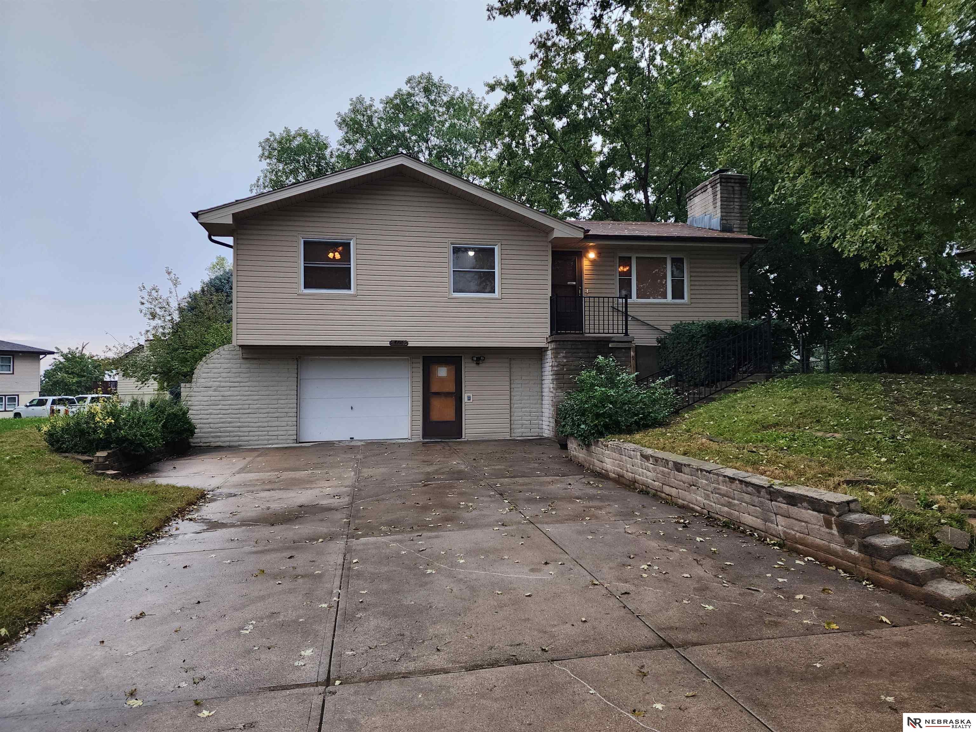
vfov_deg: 58.9
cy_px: 366
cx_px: 488
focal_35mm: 23
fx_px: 648
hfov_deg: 73.9
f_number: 1.8
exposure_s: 1/180
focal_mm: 6.4
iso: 160
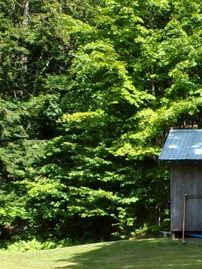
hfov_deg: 11.4
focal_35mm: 128
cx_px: 220
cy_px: 329
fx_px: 996
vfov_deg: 14.9
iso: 100
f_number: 4.4
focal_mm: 4.3
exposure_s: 1/200
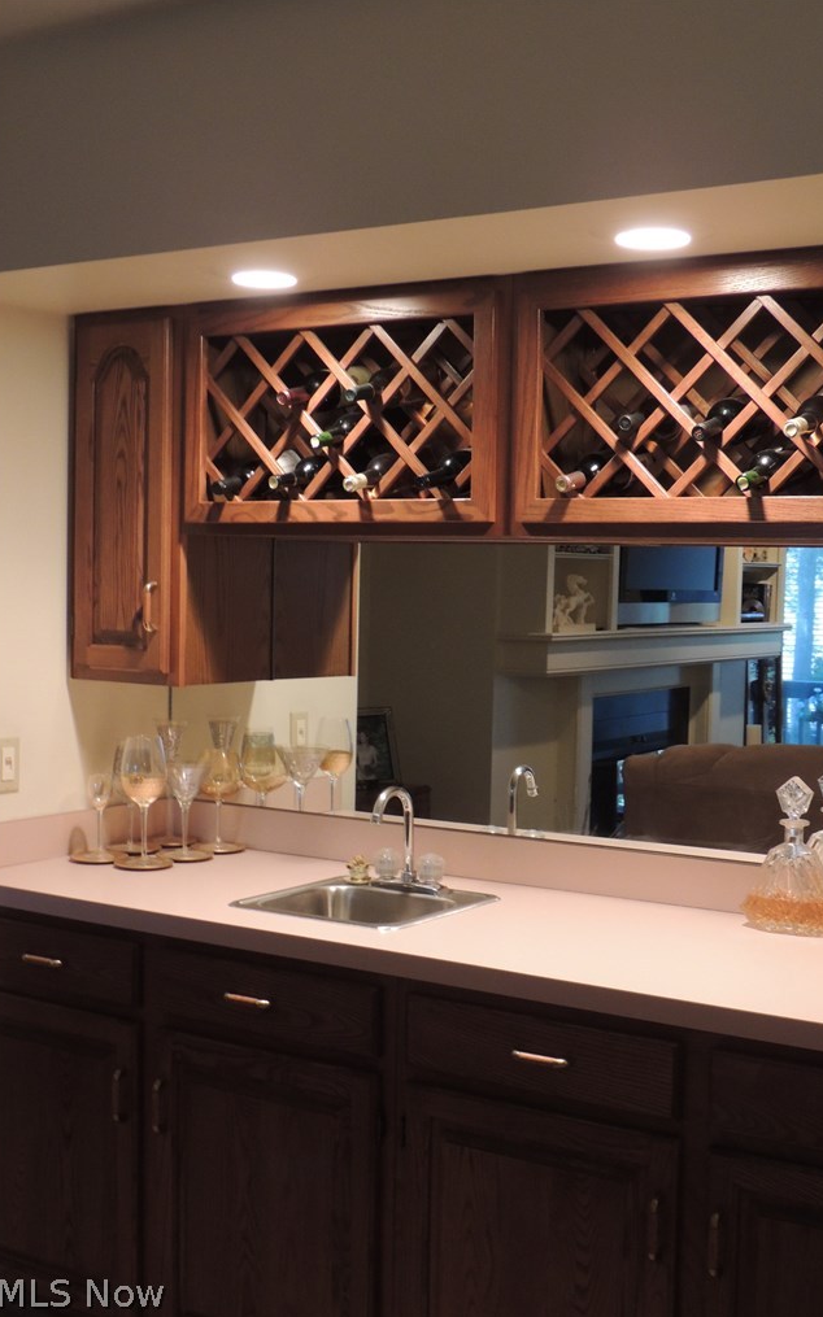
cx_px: 484
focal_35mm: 46
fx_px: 1652
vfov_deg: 43.5
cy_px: 659
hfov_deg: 27.9
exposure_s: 1/13
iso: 400
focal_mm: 7.6
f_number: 3.4
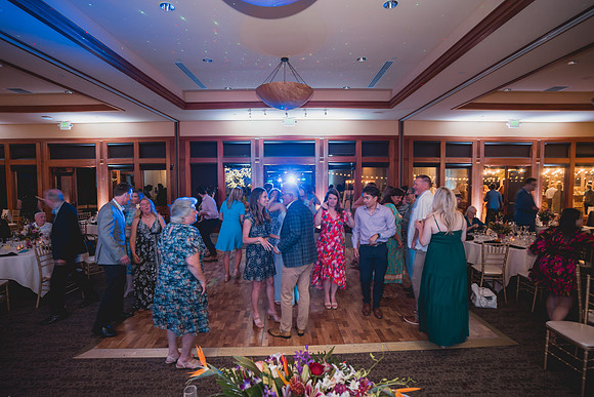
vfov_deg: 70.5
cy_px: 198
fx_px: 281
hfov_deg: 93.3
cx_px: 297
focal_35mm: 17
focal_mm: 17
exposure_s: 1/13
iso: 1000
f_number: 2.8
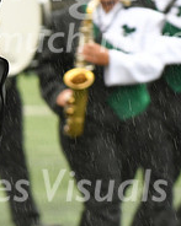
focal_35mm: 887
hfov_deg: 1.7
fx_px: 5944
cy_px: 104
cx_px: -111
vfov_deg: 2.2
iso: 640
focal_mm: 200
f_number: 5
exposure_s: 1/200
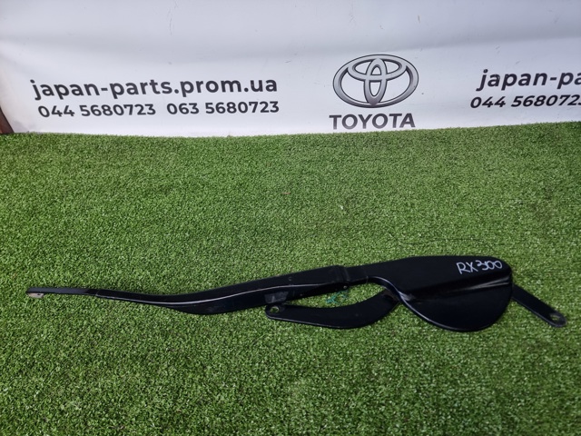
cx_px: 290
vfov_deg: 56.8
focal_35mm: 24
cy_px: 218
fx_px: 403
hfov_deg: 71.6
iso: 50
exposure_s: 1/100
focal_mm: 6.7
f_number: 1.8
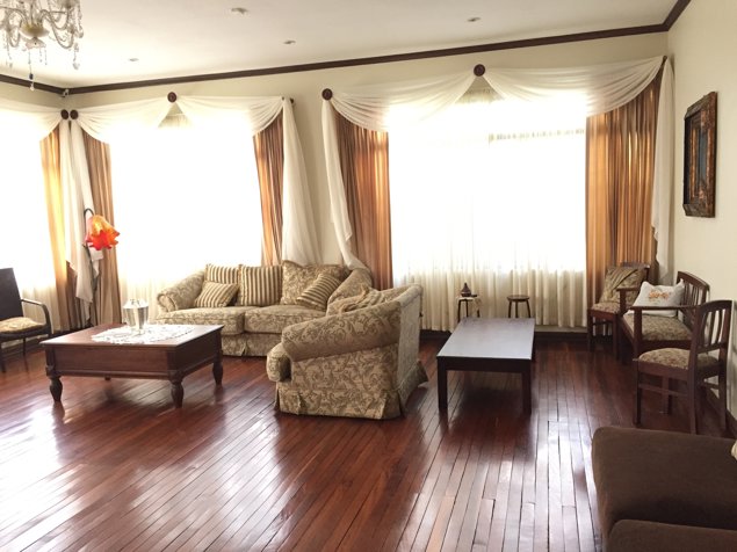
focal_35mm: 29
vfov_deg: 48.2
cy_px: 276
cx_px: 368
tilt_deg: -5.9
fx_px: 617
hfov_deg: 61.7
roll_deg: +1.0
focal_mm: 4.15
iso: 200
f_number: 2.2
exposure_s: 1/30
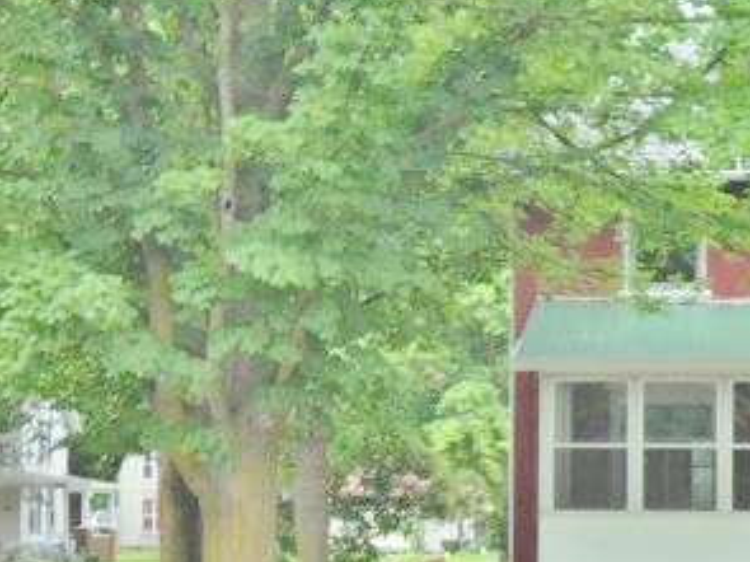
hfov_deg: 17.2
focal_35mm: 113
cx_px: 648
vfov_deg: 13.1
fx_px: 2447
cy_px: 412
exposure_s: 1/125
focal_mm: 9.3
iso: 100
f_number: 5
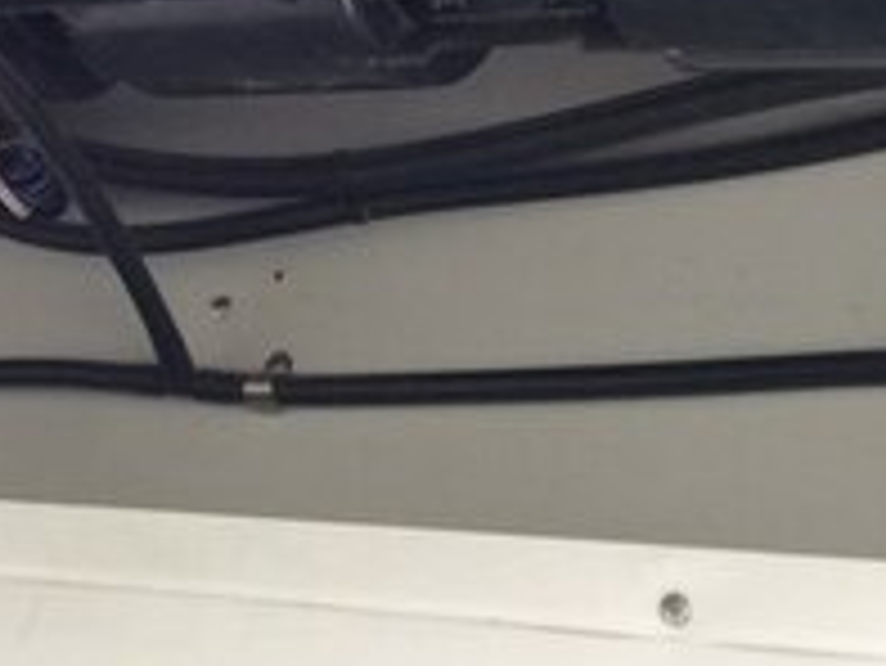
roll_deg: -16.8
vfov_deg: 14.3
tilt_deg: +31.3
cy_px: -322
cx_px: 18
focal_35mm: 97
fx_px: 2484
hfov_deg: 19.7
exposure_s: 1/33
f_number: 2.2
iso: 40
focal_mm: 4.15
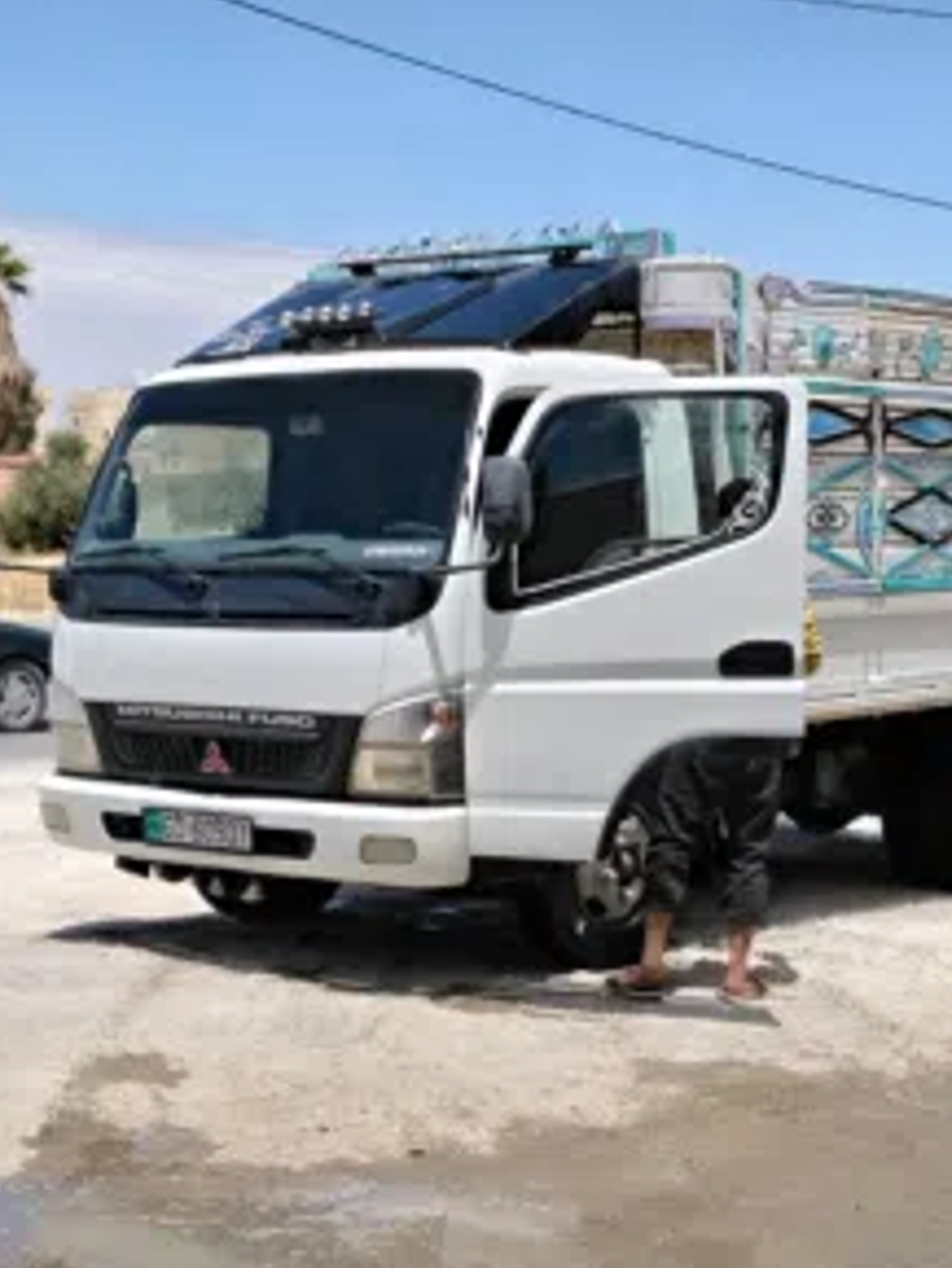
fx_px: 2382
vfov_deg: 29.8
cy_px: 667
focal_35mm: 65
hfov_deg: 22.6
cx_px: 562
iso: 100
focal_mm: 4.05
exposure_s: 1/997
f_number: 1.8
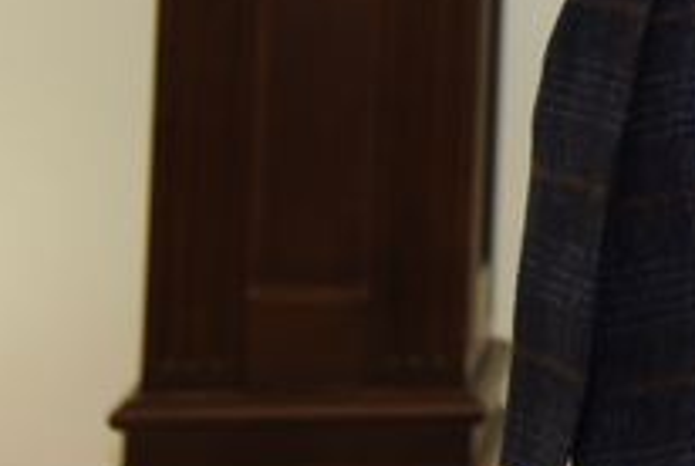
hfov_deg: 5.7
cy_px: -660
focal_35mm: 340
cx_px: 2028
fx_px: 6573
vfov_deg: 4.0
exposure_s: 1/200
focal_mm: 50
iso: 1000
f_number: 4
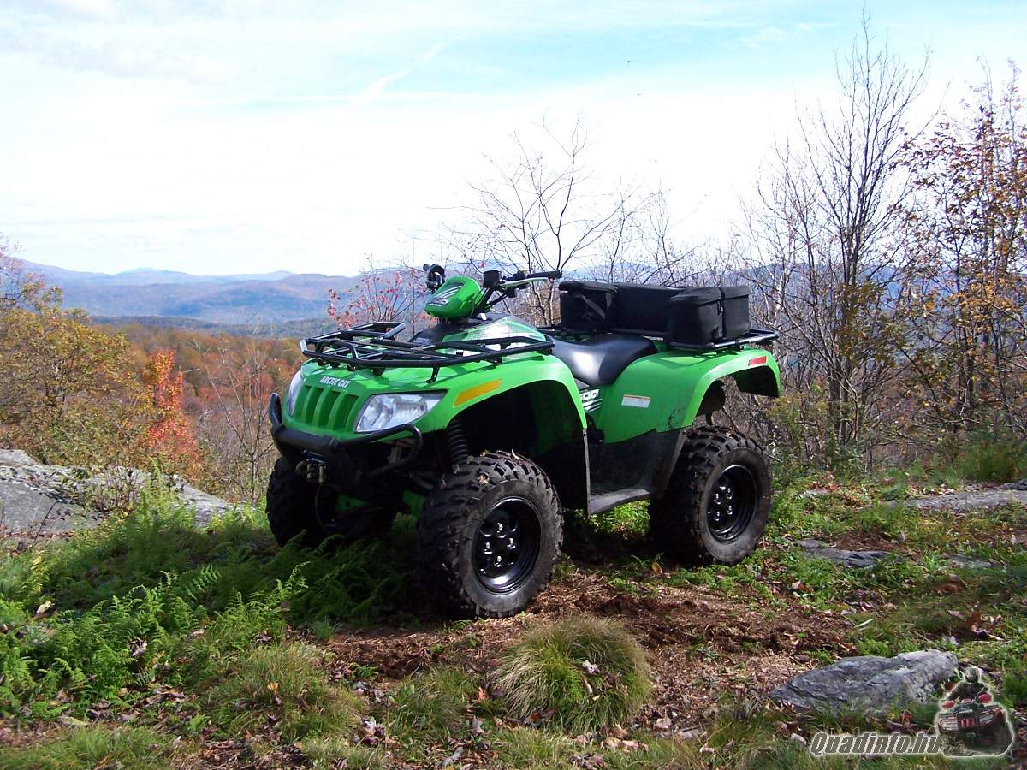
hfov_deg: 49.0
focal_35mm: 38
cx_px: 514
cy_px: 385
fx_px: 1127
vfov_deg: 37.7
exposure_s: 1/500
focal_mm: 6.3
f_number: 2.8
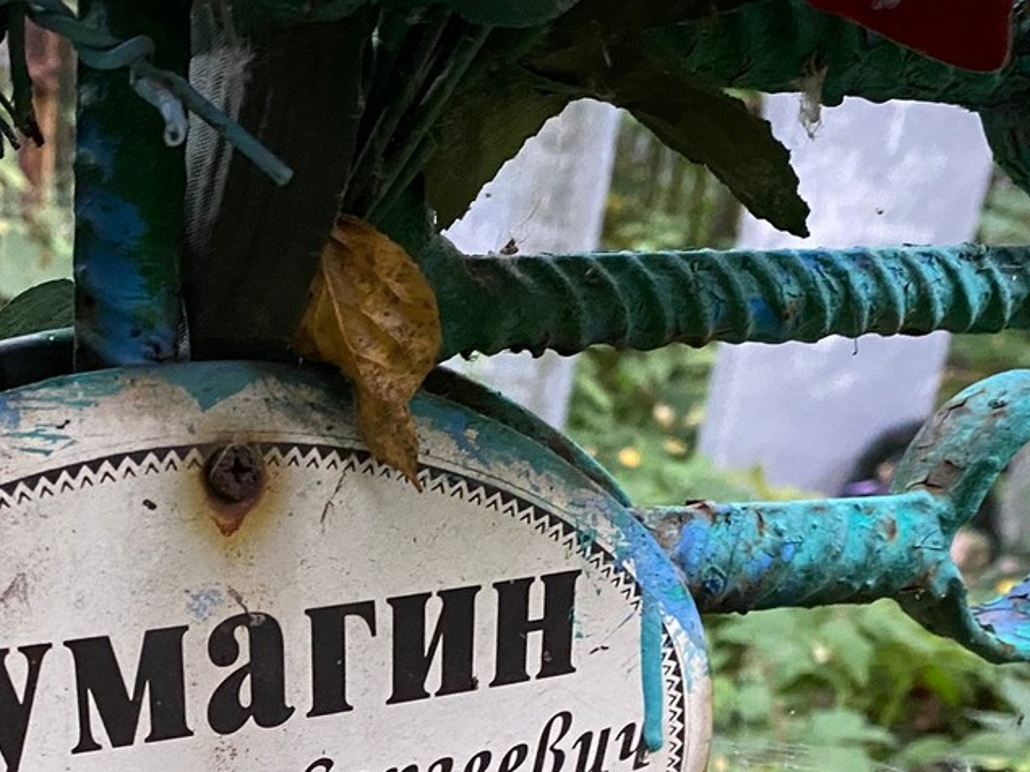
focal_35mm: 59
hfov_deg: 32.5
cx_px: 350
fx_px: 1755
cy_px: 827
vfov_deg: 23.4
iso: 500
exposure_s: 1/57
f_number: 1.8
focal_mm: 4.25
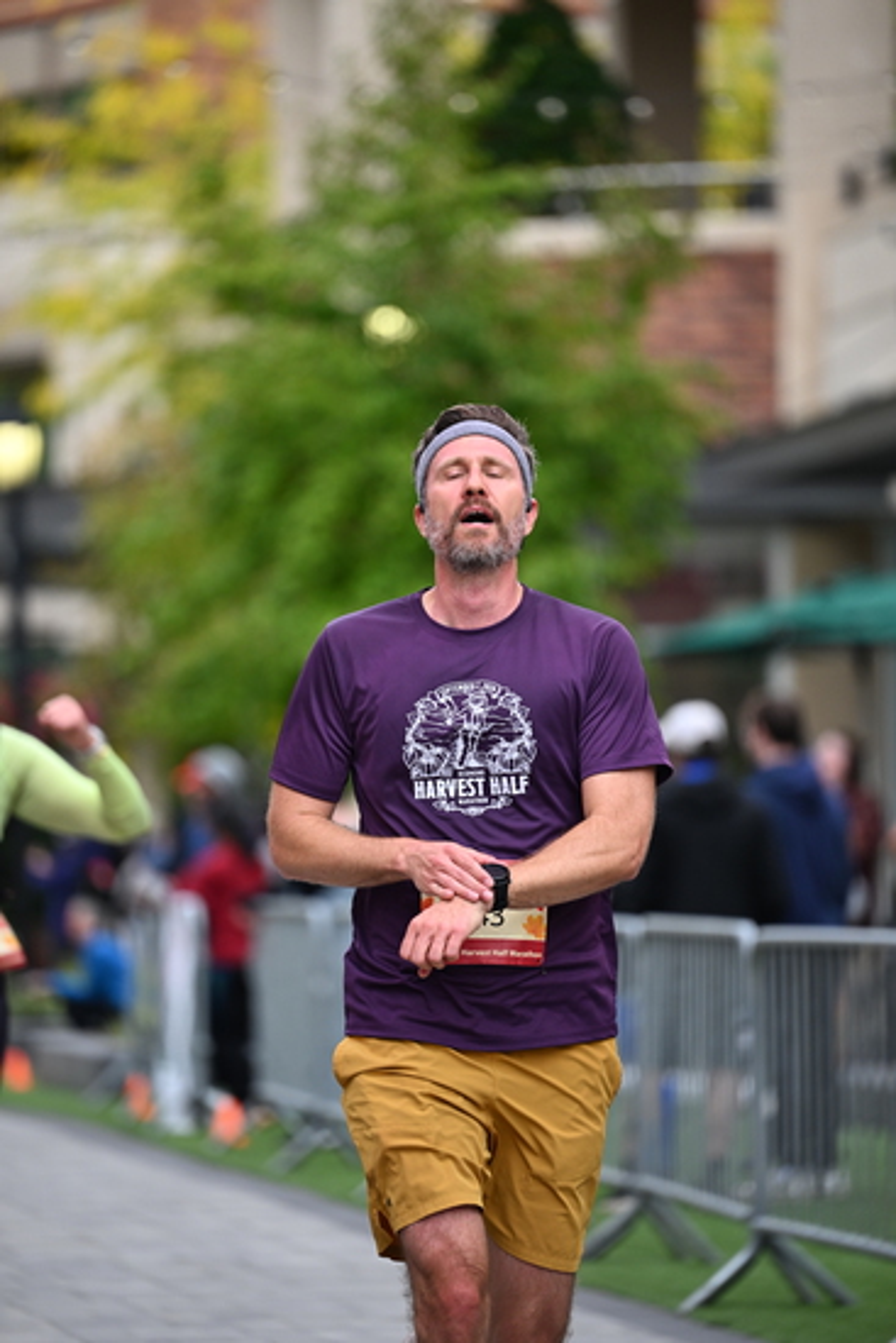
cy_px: 672
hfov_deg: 7.2
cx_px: 448
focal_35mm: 190
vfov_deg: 10.8
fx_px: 7088
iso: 640
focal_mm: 190
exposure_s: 1/2000
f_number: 2.8
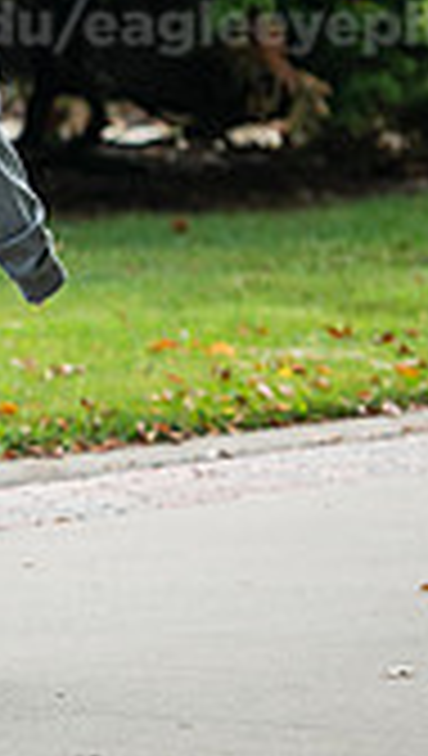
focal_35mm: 441
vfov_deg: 4.9
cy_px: 119
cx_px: -694
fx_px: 8862
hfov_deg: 2.7
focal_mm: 122
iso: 160
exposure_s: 1/400
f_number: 3.2
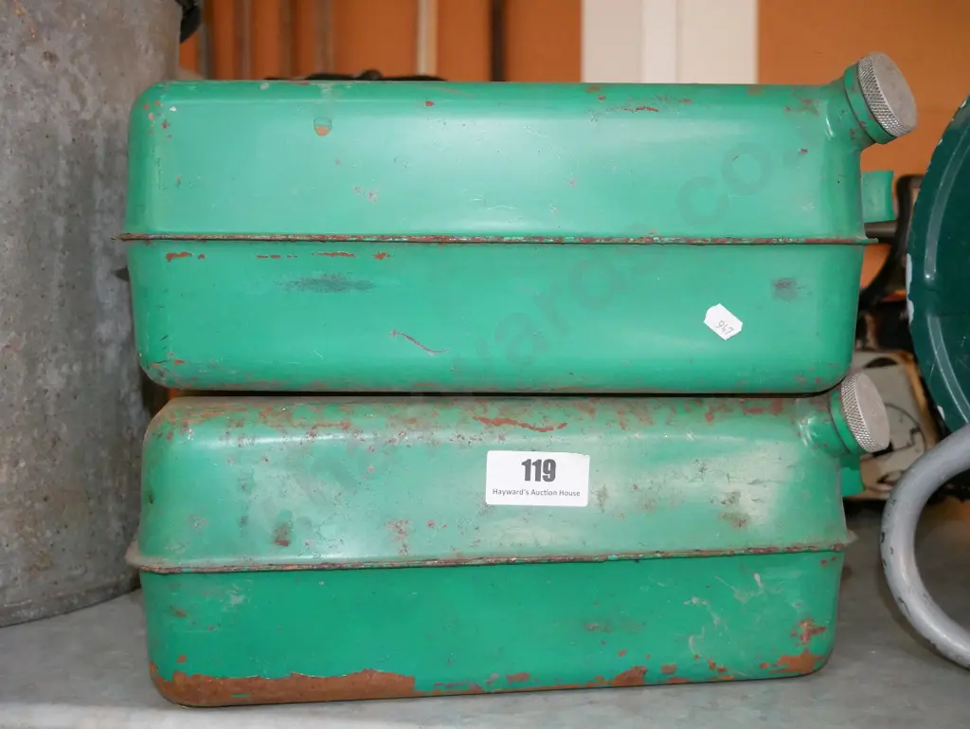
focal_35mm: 40
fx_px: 1121
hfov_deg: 46.8
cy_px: 364
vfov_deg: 36.0
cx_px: 485
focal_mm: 20
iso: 3200
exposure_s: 1/80
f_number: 4.1
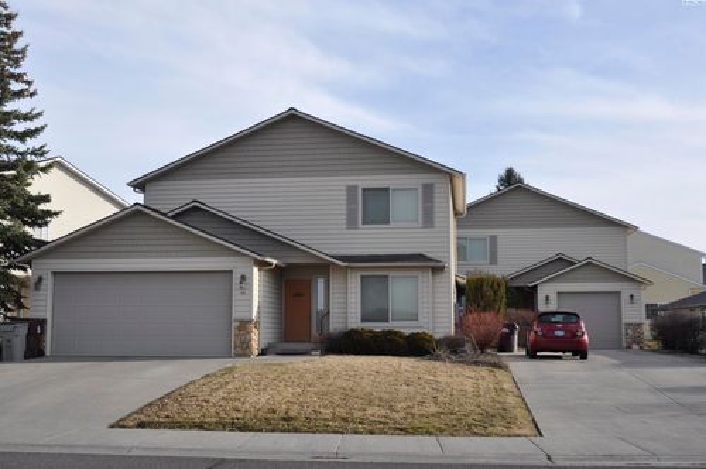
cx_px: 353
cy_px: 234
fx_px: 793
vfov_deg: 32.9
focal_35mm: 40
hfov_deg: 48.0
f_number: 9
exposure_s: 1/320
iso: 200
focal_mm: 27
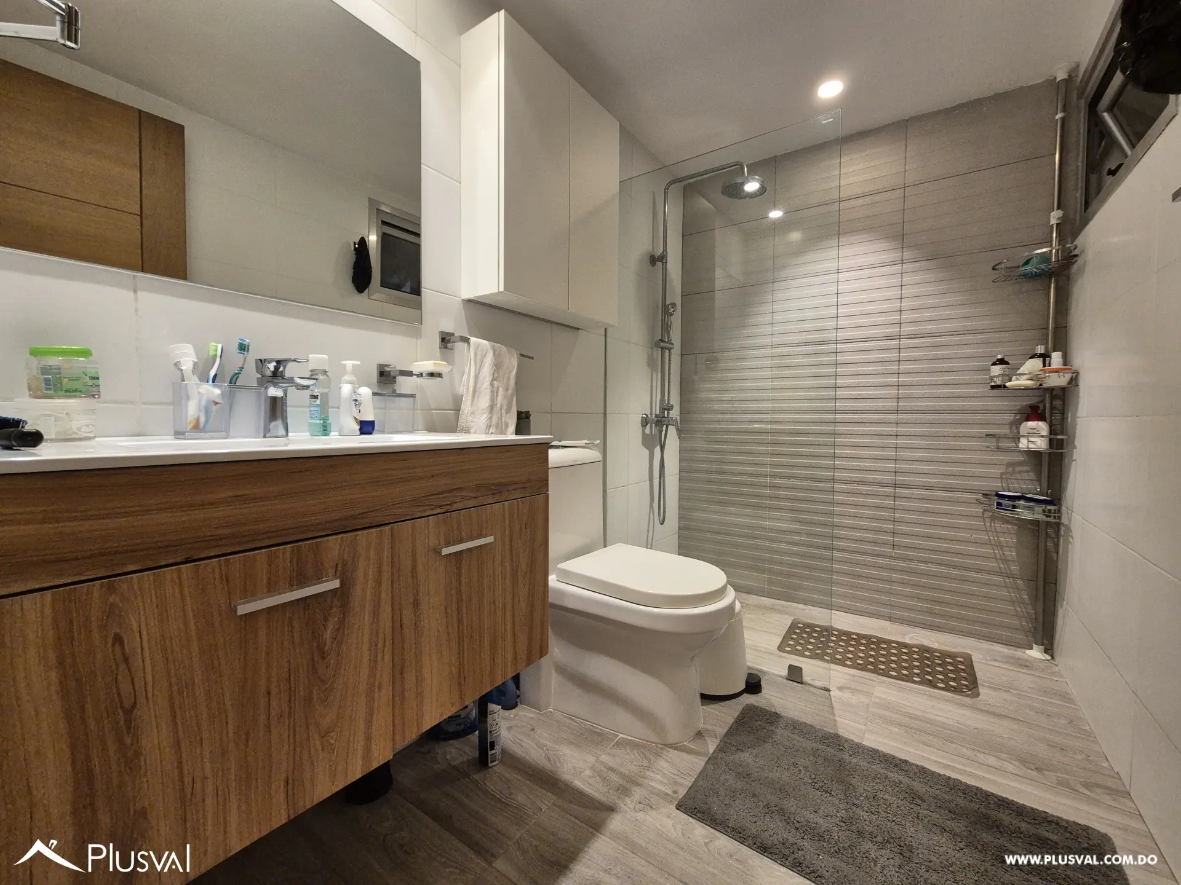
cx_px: 590
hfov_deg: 106.2
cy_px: 442
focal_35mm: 13
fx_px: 444
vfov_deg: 89.9
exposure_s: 1/60
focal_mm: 2.2
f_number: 2.2
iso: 500
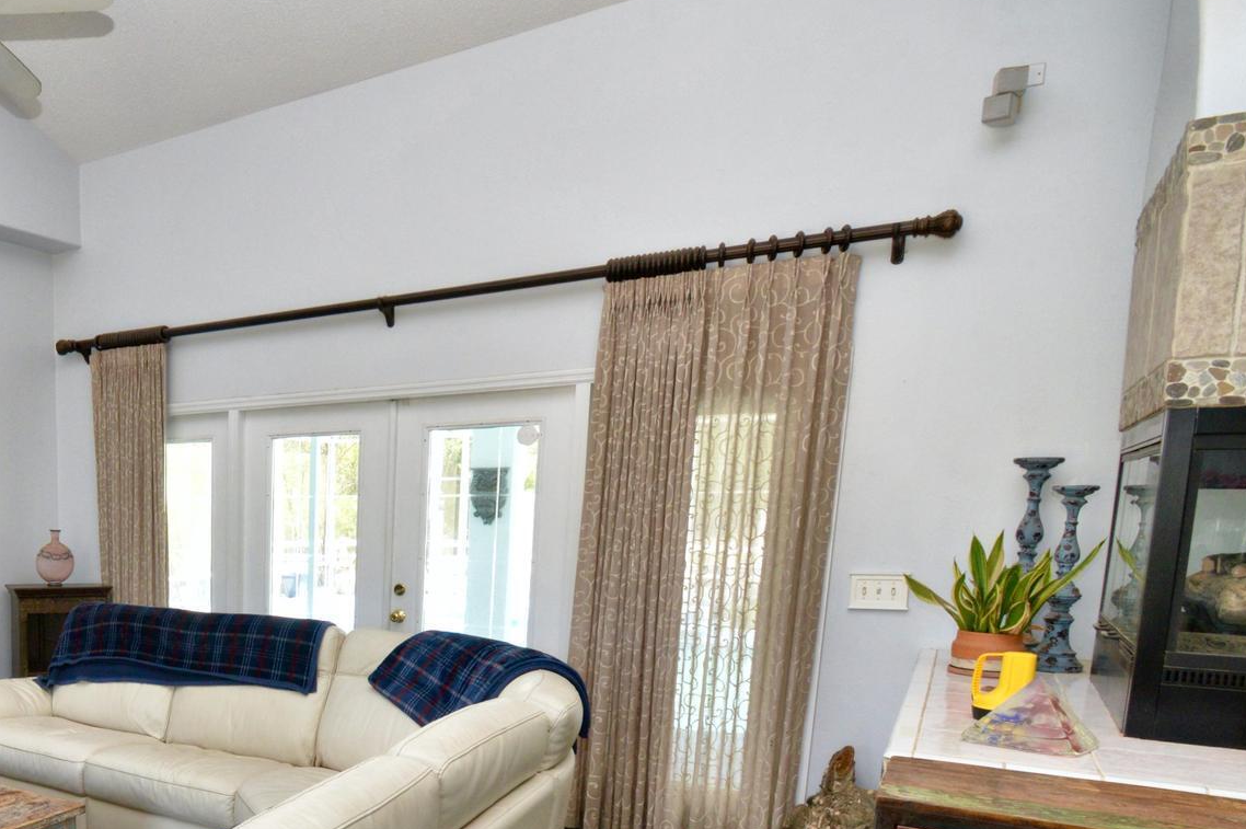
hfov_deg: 58.3
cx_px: 138
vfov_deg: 45.2
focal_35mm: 27
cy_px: 677
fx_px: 934
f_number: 8
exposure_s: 1/60
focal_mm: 10
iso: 720
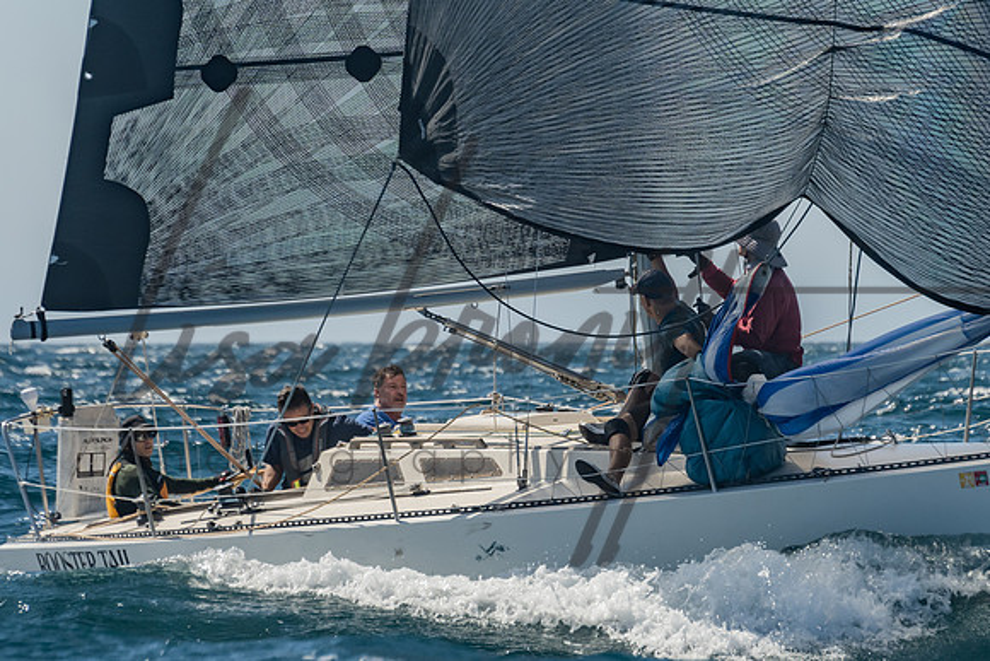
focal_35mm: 397
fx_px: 10926
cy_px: 281
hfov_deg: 5.2
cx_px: 538
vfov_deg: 3.5
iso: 160
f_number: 6.3
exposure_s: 1/800
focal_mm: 190
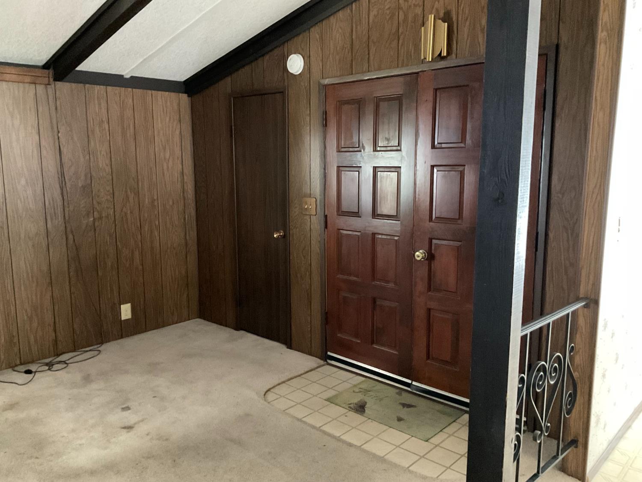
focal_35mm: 29
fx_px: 538
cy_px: 241
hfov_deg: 61.7
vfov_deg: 48.2
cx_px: 321
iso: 500
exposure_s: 1/24
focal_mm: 3
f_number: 1.8
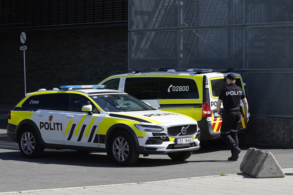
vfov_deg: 13.0
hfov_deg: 19.5
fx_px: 855
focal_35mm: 105
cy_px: 98
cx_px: 146
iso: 400
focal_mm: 70
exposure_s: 1/2500
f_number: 4.5
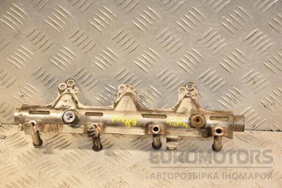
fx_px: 681
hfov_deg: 23.4
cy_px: 94
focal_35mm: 87
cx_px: 141
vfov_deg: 15.7
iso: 800
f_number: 5.6
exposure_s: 1/200
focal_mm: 58
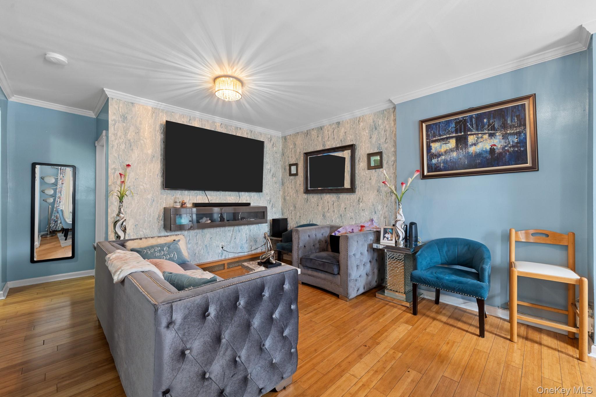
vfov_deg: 81.2
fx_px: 232
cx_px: 298
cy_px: 198
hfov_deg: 104.3
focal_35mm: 14
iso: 640
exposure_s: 1/2
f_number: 10
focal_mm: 14
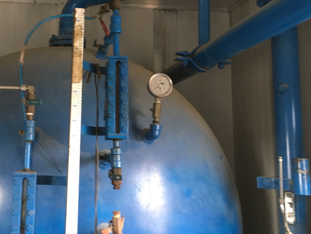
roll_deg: -0.7
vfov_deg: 32.7
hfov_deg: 42.0
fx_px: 395
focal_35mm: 44
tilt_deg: +7.9
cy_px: 84
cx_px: 90
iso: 200
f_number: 2.2
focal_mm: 4.15
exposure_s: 1/24
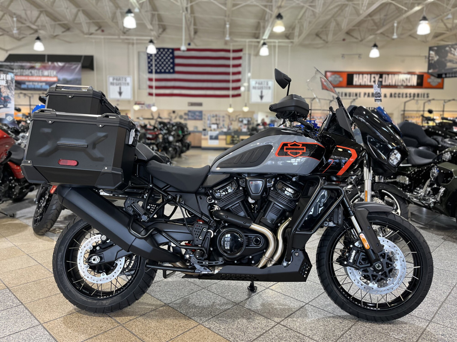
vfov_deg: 53.1
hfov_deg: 67.3
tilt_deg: -7.5
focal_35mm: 26
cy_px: 171
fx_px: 343
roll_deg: -0.7
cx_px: 228
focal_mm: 5.1
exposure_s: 1/60
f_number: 1.6
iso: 125
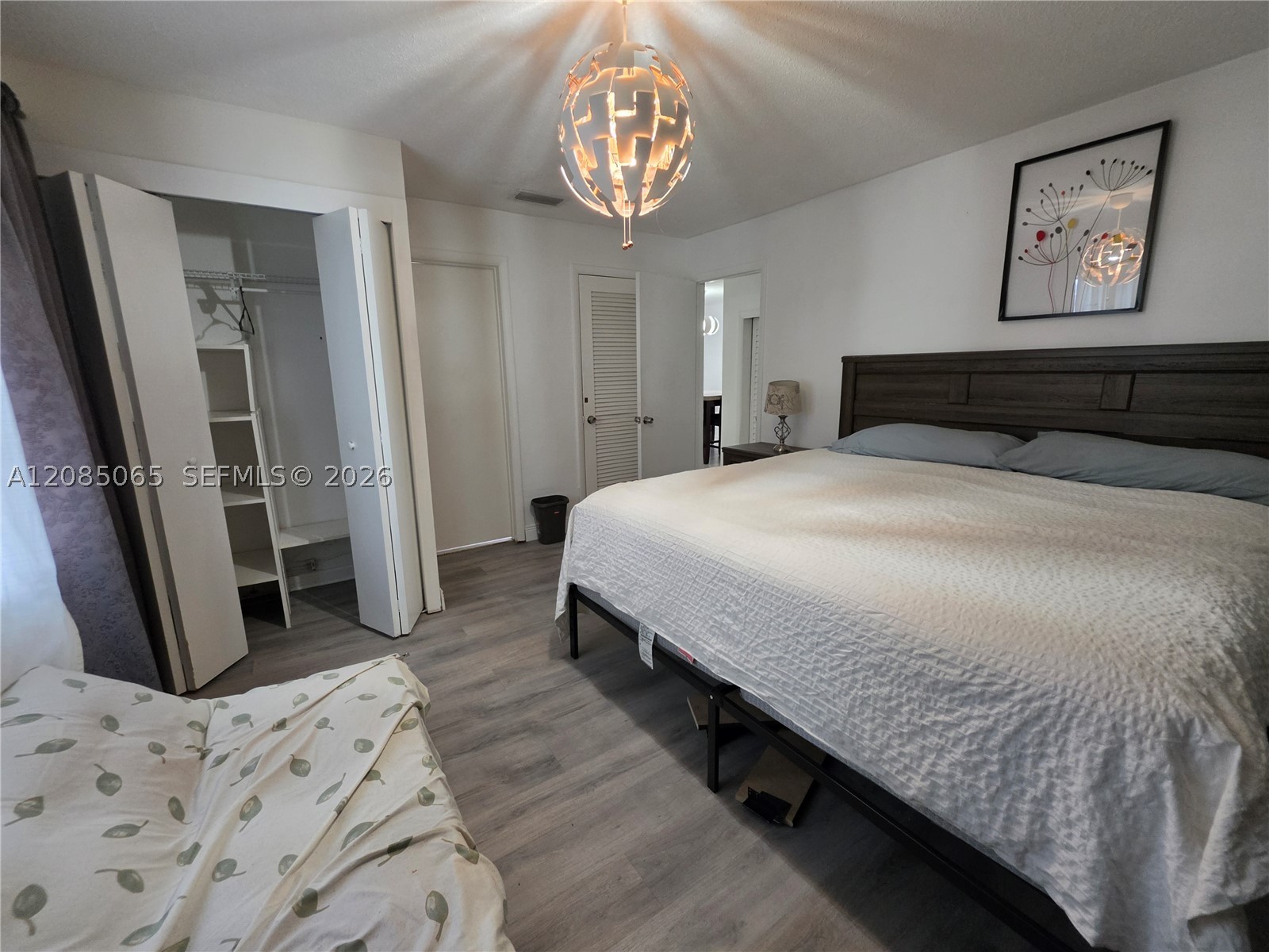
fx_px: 477
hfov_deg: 106.2
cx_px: 634
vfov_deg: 89.9
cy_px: 476
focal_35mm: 13
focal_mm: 2.2
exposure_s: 1/60
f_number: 1.9
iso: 250
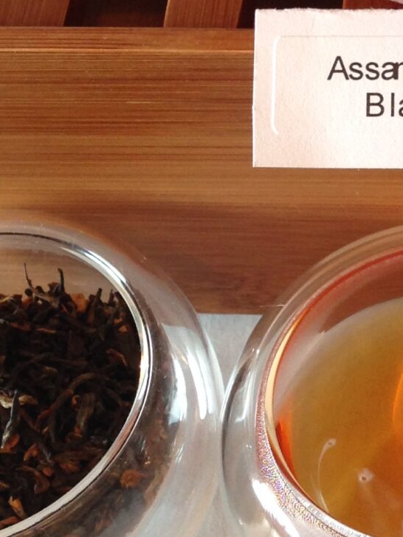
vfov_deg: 16.8
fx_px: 1801
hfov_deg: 12.5
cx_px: 472
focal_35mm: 116
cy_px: 92
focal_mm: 4.12
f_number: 2.4
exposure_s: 1/20
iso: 80
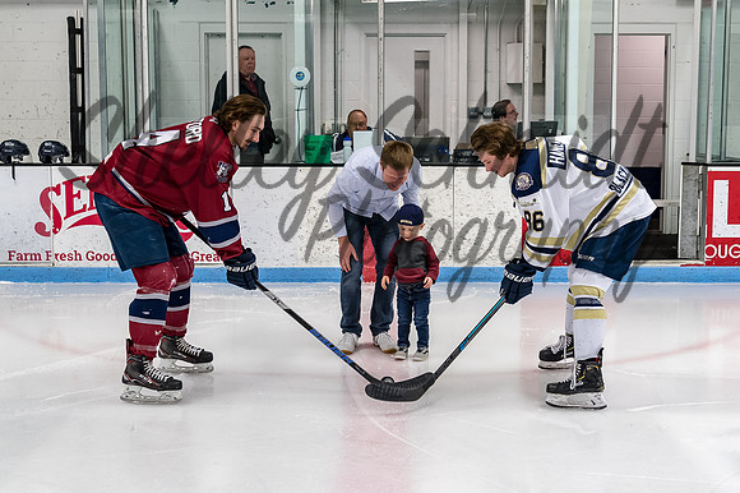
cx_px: 403
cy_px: 209
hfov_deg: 40.0
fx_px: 1015
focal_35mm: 49
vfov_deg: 27.2
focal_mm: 28
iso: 1600
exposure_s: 1/250
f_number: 4
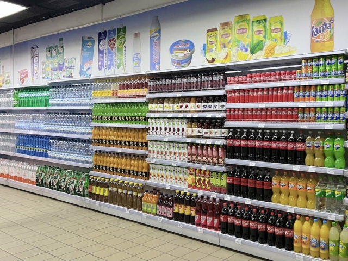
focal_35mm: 26
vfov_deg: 53.1
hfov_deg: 67.3
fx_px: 261
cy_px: 130
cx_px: 174
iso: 100
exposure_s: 1/50
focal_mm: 5.7
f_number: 1.5
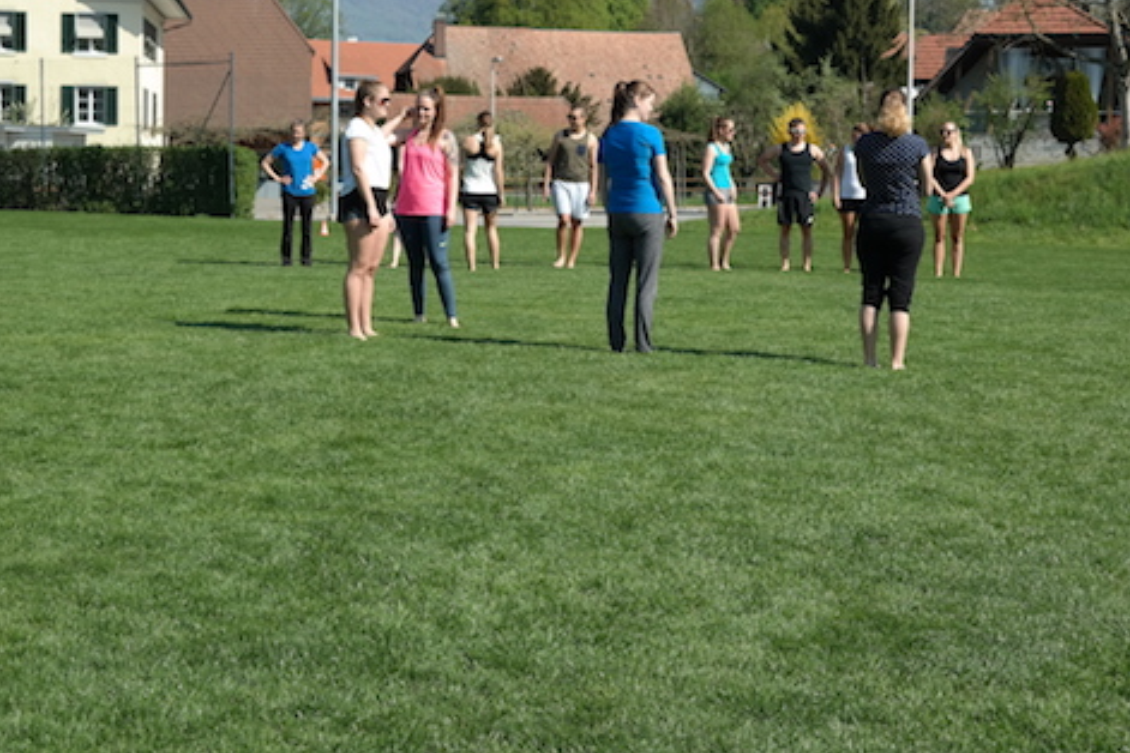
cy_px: 243
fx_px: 2134
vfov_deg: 19.9
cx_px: 605
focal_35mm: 68
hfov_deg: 29.6
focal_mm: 33
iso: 100
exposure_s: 1/250
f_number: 7.1
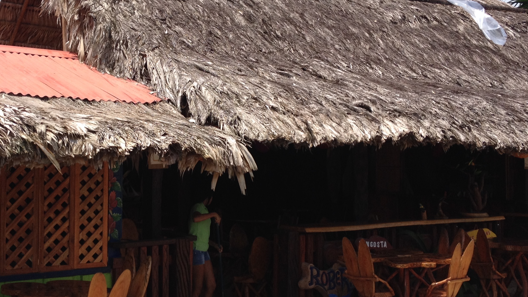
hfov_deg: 34.7
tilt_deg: -1.0
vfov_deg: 20.1
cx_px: 194
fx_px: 840
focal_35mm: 60
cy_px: 137
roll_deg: -0.2
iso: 50
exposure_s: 1/1577
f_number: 2.4
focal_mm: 4.28
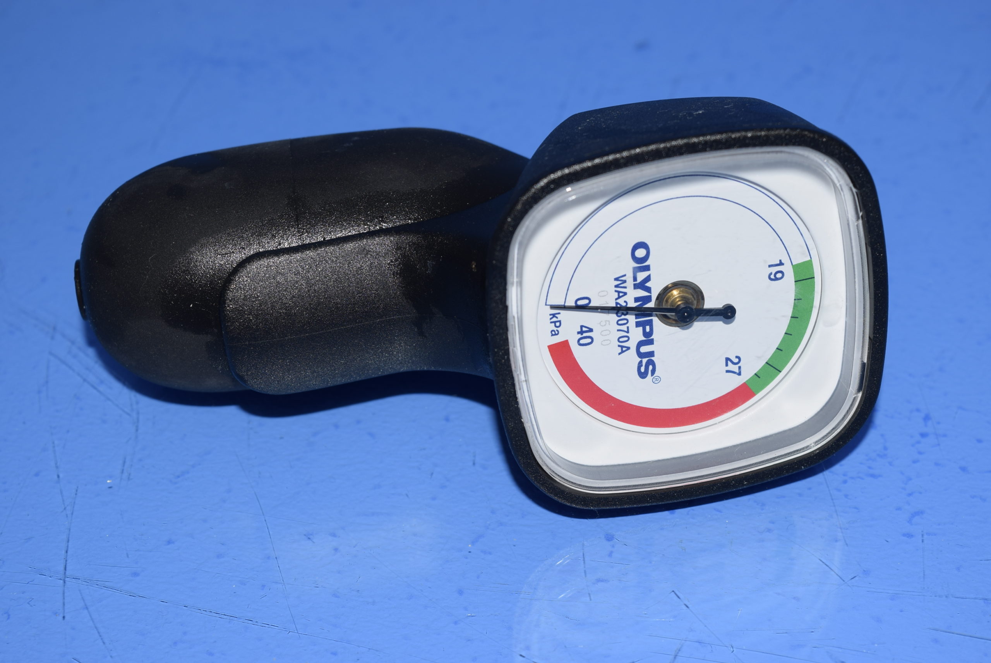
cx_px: 496
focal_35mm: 75
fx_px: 2066
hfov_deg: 27.0
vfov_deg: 18.2
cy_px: 332
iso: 100
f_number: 8
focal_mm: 50
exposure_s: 1/60
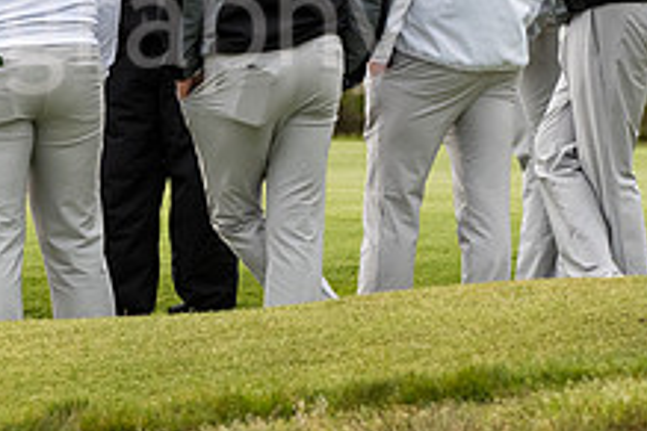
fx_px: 14269
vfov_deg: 1.7
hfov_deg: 2.6
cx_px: 35
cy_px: -120
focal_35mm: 794
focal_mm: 200
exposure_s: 1/1000
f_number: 5.6
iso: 1600
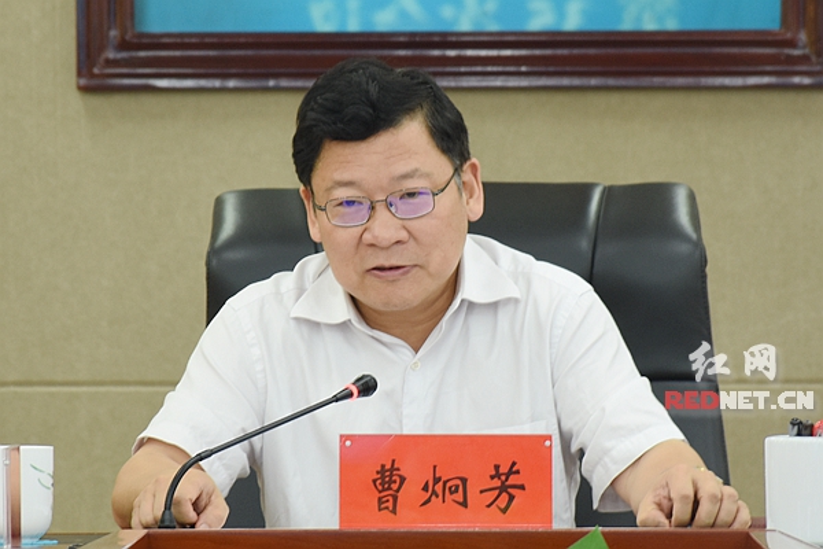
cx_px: 412
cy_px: 274
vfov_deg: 6.5
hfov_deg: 9.8
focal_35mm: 210
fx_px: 4800
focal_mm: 140
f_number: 5.6
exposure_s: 1/15
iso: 400
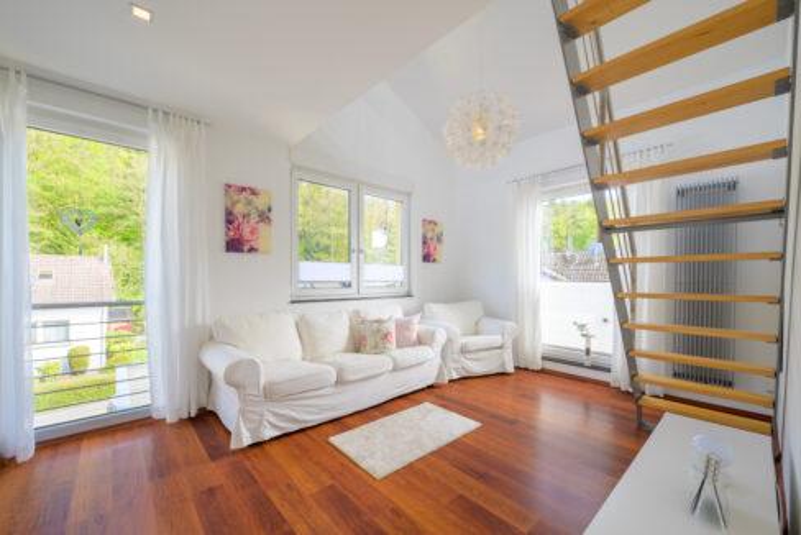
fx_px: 312
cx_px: 400
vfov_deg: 81.3
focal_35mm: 14
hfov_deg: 104.2
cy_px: 268
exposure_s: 1/125
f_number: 9
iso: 200
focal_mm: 14
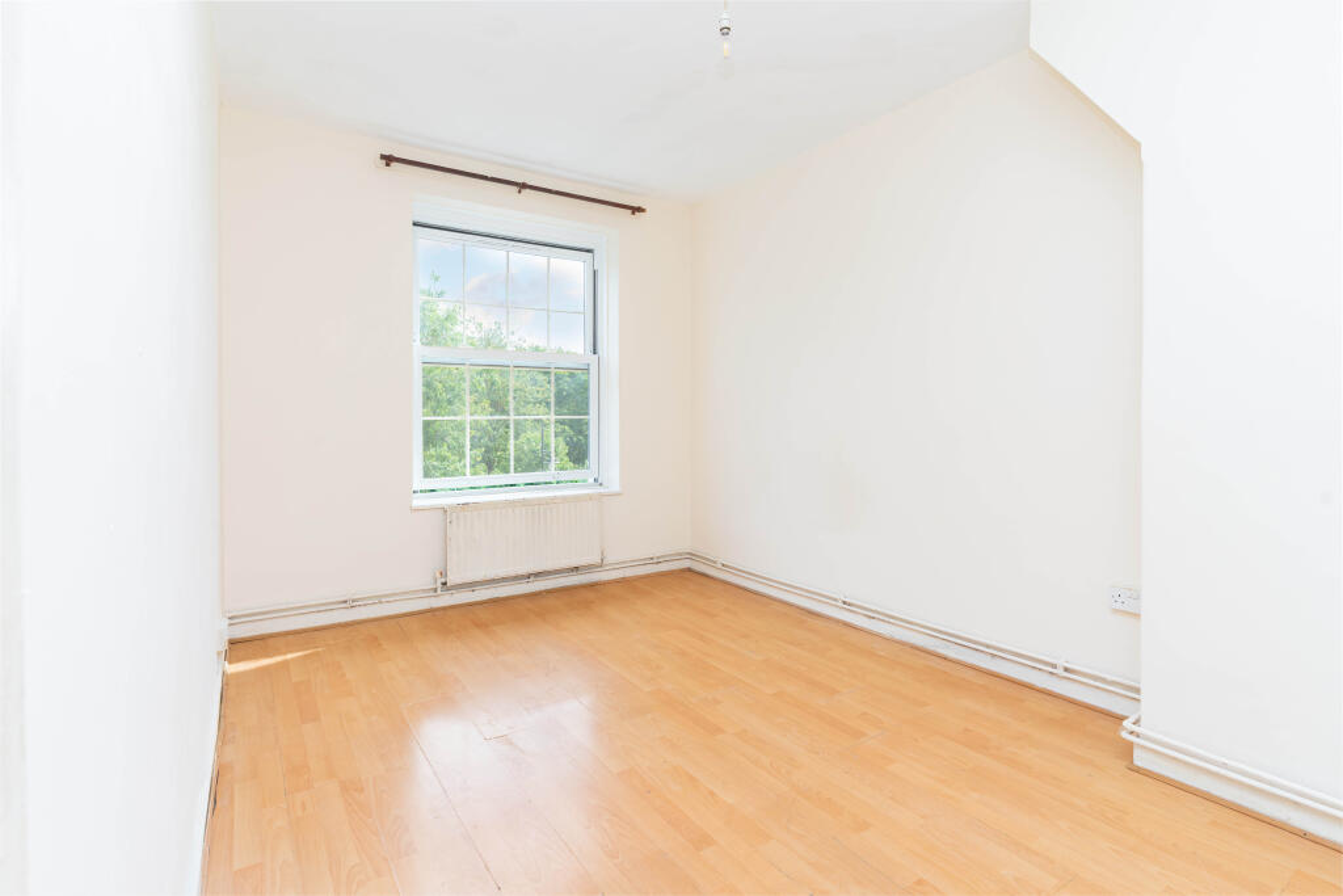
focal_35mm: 17
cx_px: 672
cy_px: 448
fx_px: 634
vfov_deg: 70.5
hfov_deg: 93.3
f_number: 8
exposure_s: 1/100
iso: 320
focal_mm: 17
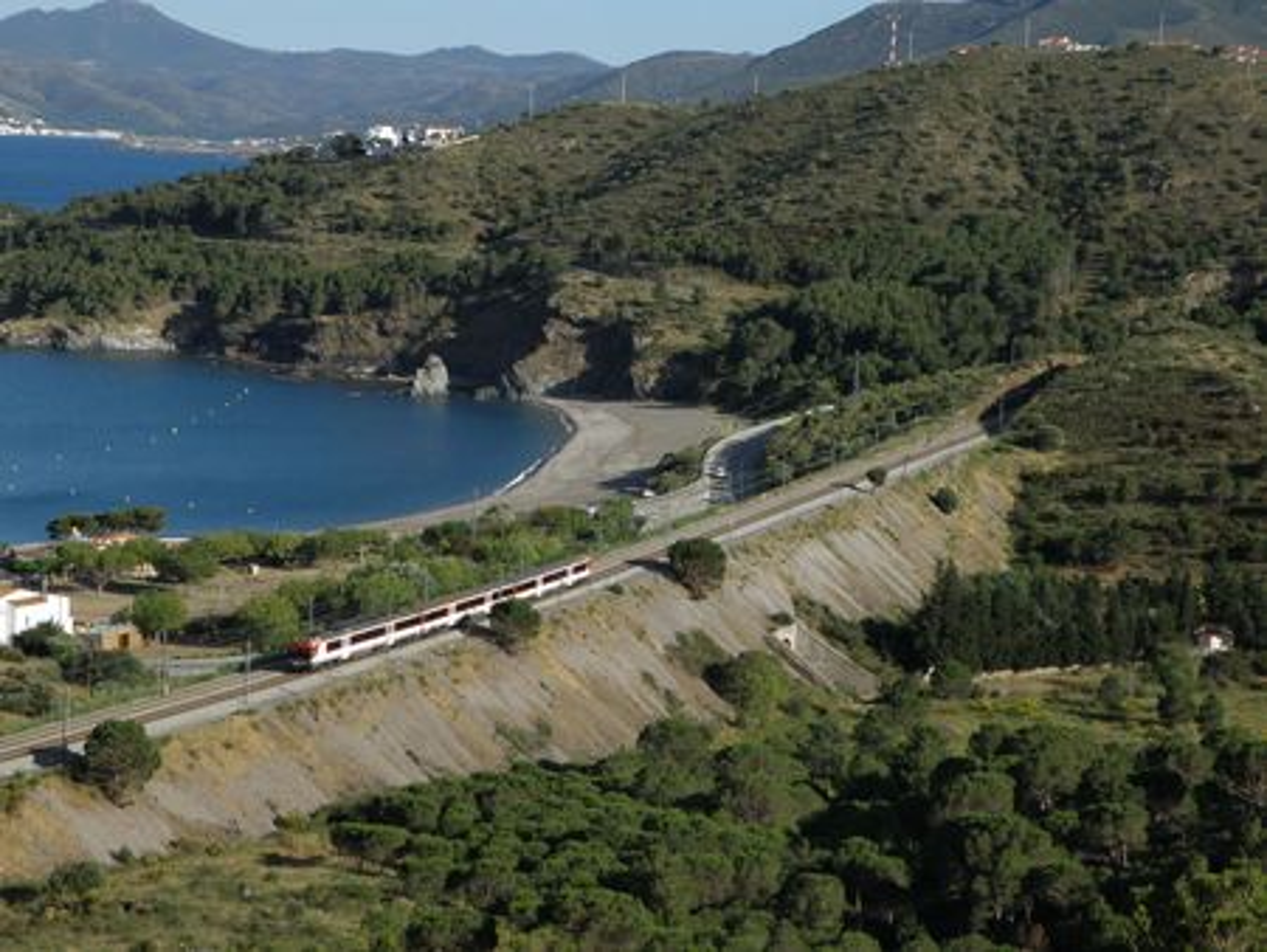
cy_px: 476
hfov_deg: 24.7
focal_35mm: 79
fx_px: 2893
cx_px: 634
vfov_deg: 18.7
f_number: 5.6
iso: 64
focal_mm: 14.13
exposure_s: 1/400
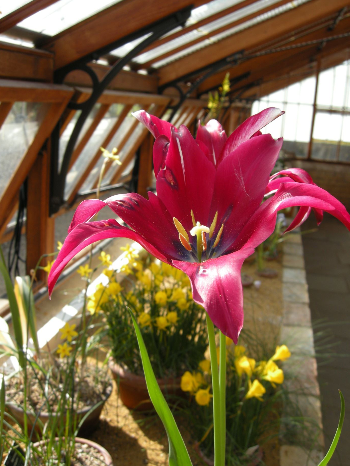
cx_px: 183
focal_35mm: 38
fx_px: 512
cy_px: 219
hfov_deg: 37.7
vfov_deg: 48.9
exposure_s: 1/140
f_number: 4.3
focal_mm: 7.5
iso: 64
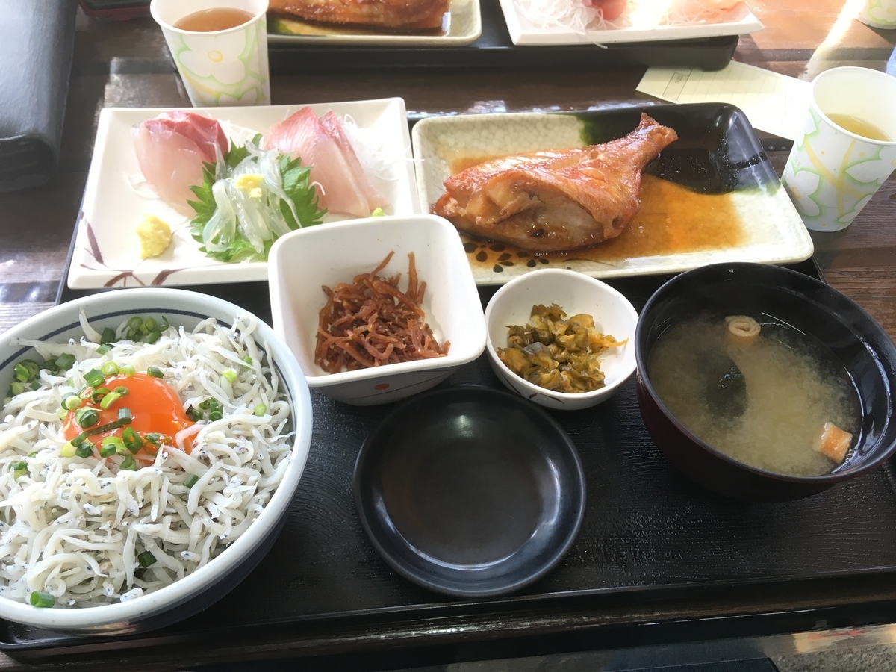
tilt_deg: -54.0
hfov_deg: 61.7
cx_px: 448
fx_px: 751
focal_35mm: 29
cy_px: 336
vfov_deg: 48.2
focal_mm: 4.15
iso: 32
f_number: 2.2
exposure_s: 1/30
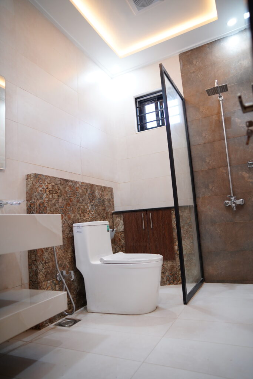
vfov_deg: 73.7
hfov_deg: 53.1
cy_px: 190
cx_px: 126
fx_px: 253
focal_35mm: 24
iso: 400
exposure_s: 1/100
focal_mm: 24
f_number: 2
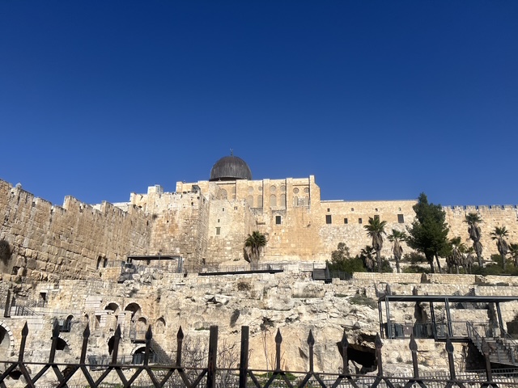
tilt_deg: +18.4
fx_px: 389
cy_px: 194
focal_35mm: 26
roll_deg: -0.9
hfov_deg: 67.3
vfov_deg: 53.1
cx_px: 259
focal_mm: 5.7
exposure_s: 1/8000
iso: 50
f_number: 1.5
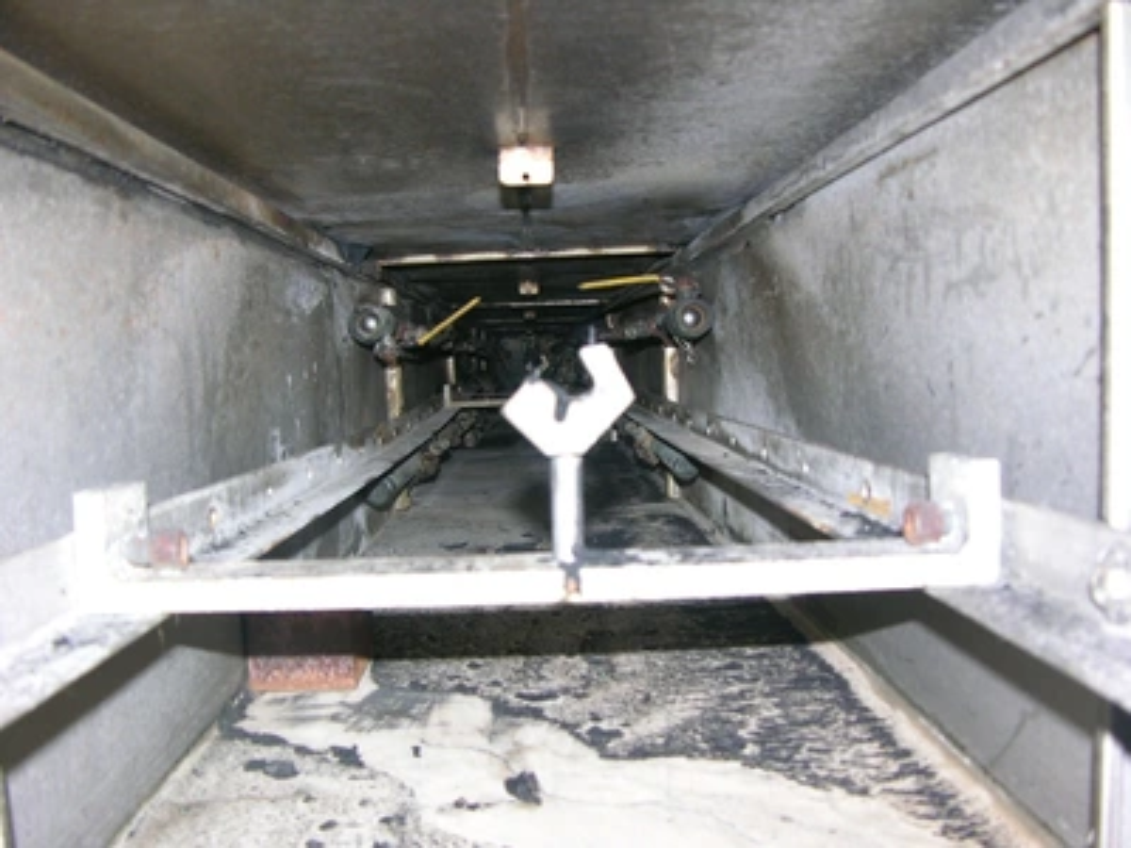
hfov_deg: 52.6
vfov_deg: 40.7
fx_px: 1144
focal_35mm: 35
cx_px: 566
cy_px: 424
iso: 100
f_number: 2.8
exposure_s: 1/60.1
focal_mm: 8.9
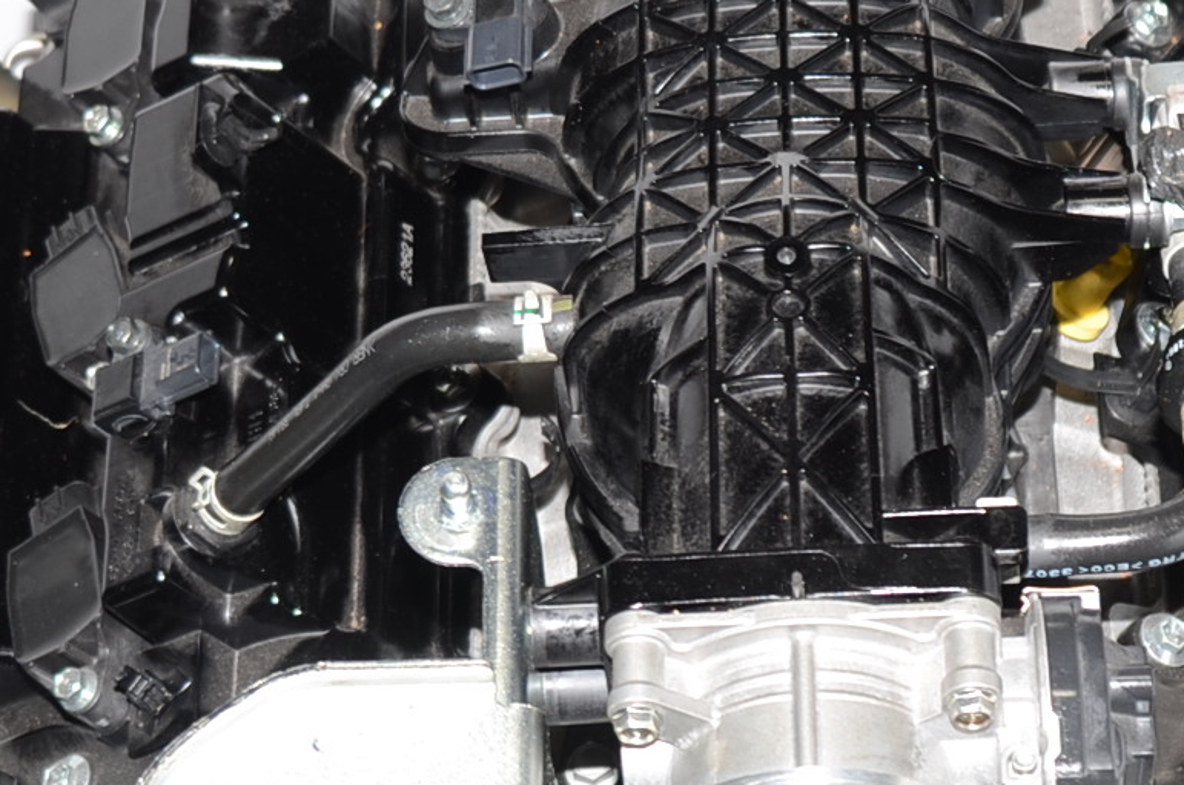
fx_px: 3775
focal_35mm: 115
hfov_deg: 17.8
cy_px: 470
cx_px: 811
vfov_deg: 11.9
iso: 100
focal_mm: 24
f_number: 4
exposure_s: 1/125
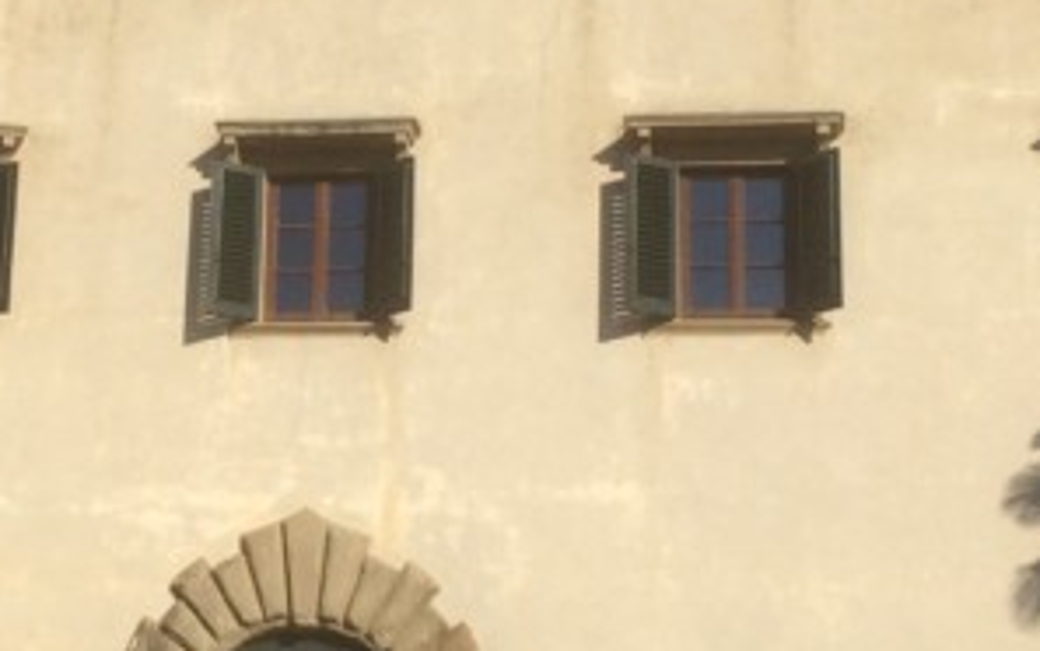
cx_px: 252
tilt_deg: +18.0
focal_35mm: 106
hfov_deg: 19.5
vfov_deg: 12.3
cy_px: 182
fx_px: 3006
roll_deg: -1.7
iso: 32
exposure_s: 1/3425
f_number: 2.2
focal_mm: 4.15
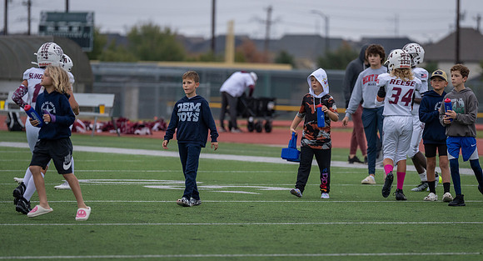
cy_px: 138
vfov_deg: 4.3
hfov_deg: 8.0
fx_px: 3432
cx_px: 274
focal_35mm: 271
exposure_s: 1/1250
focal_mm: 200
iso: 640
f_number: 2.8
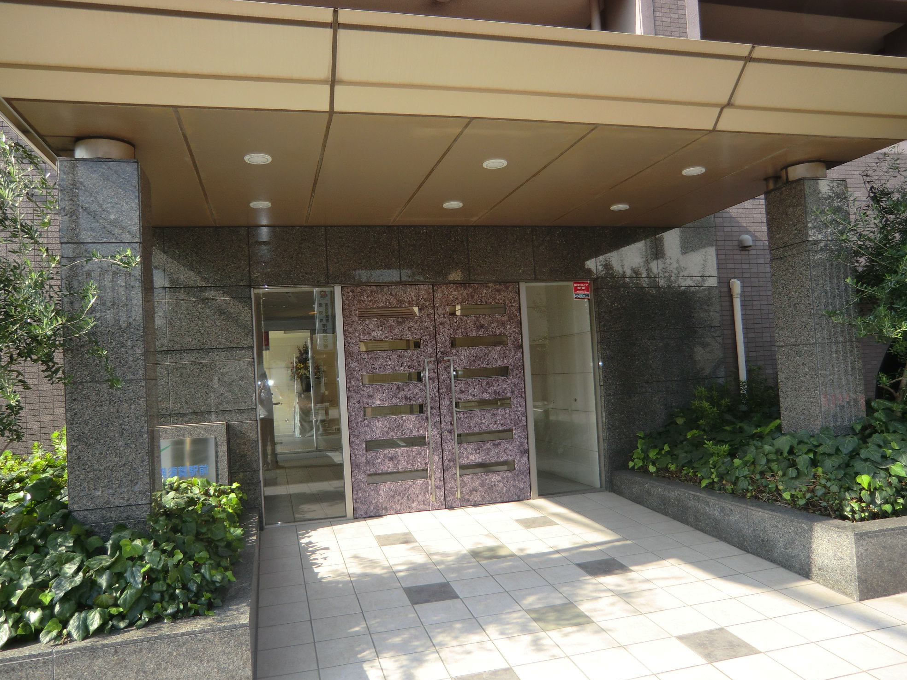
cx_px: 465
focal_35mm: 25
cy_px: 346
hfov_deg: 69.4
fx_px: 655
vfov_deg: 54.9
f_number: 3.2
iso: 64
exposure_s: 1/200
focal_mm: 4.3
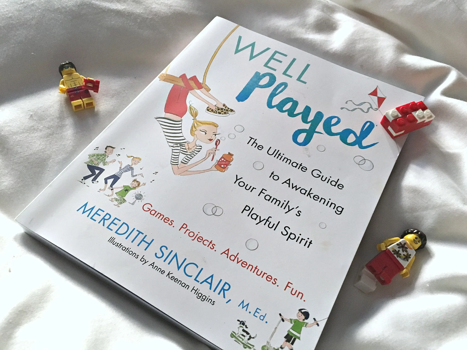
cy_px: 175
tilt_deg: -54.4
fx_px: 391
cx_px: 234
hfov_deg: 61.7
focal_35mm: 29
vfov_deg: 48.2
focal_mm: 4.15
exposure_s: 1/30
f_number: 2.2
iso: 125
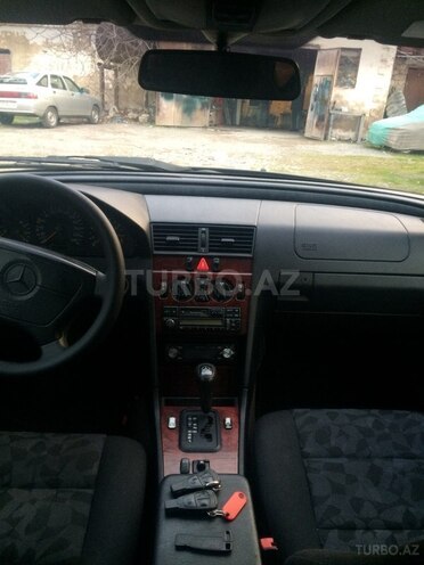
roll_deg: -2.4
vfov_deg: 61.7
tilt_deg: -20.2
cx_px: 212
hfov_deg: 48.2
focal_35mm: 29
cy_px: 282
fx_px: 474
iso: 200
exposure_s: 1/33
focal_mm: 4.15
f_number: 2.2
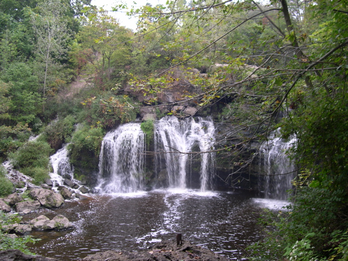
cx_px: 174
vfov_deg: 37.7
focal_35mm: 38
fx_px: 382
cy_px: 130
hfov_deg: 49.0
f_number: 2.8
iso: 100
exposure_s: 1/34.4
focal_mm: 8
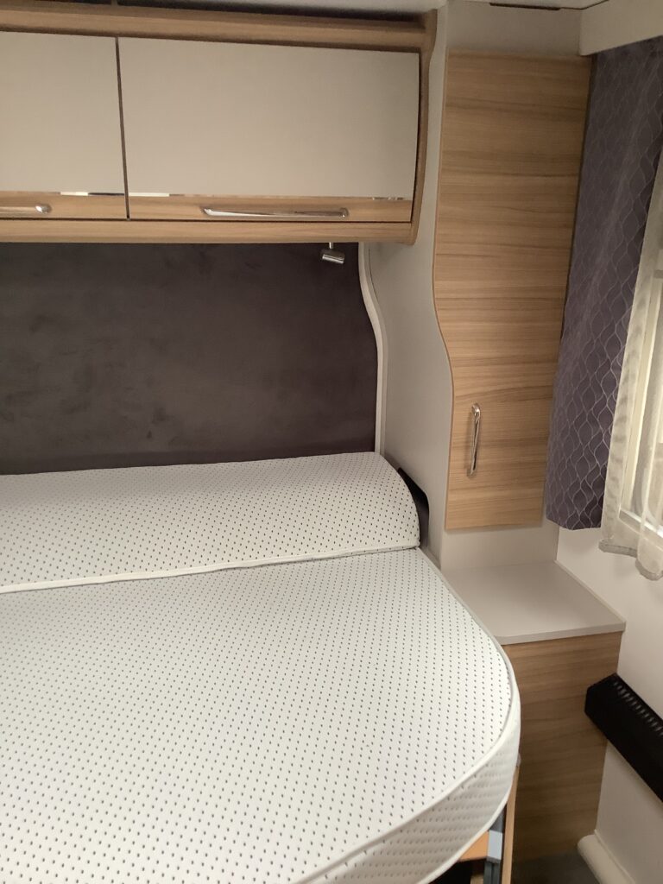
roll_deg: -1.4
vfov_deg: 58.4
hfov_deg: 45.4
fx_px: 792
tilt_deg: -19.7
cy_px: 442
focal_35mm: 31
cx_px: 332
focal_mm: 3.3
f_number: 2.4
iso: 160
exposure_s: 1/60
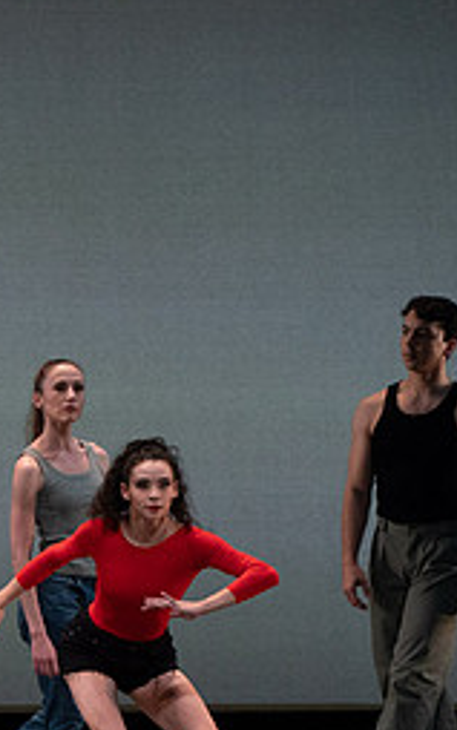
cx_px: -336
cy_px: 542
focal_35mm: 637
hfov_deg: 2.1
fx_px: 12680
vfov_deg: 3.3
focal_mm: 274
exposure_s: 1/500
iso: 5000
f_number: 9
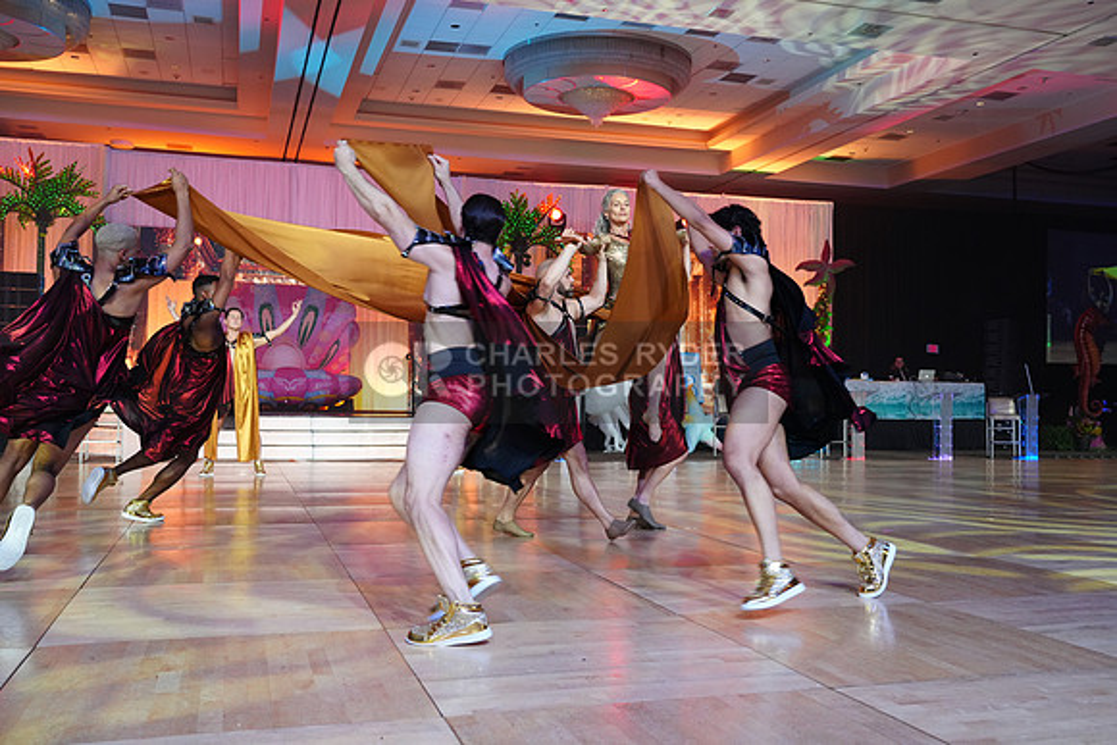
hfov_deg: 57.2
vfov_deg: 40.0
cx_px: 558
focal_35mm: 33
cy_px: 372
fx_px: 1024
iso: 2000
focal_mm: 33
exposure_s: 1/320
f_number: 4
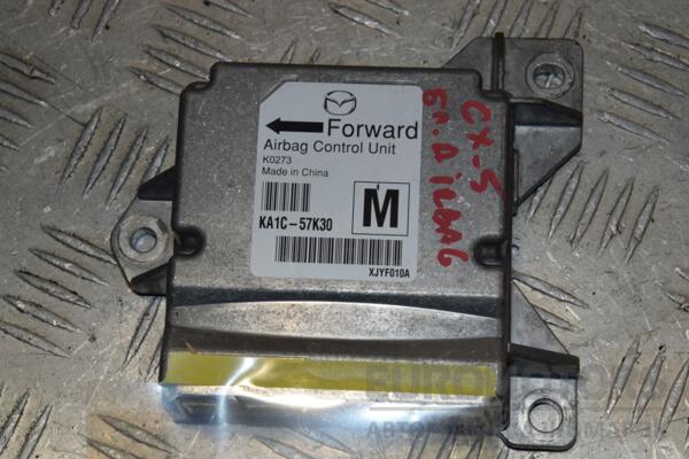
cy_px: 230
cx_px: 344
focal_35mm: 93
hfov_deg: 21.9
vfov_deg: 14.7
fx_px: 1780
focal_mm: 62
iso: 800
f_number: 14
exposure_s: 1/200
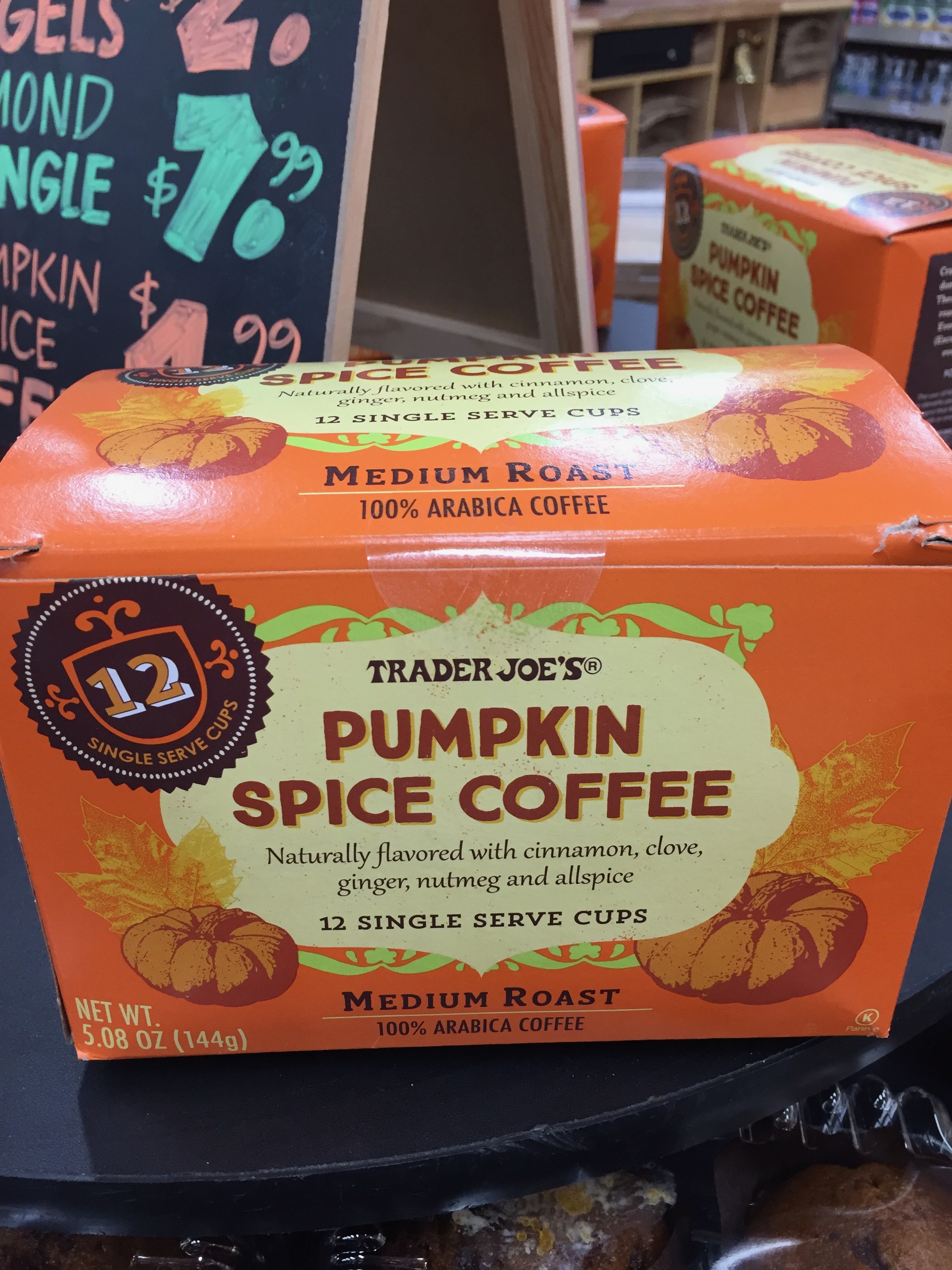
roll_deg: -0.2
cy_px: 635
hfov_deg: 48.2
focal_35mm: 29
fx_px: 1063
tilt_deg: -33.2
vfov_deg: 61.7
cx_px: 476
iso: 40
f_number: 2.2
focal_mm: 4.15
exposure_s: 1/30
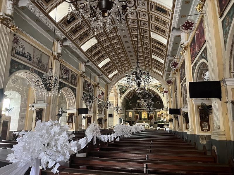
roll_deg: -0.8
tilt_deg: +11.0
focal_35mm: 26
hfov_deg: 67.3
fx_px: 176
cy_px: 88
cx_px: 117
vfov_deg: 53.1
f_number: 1.6
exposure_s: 1/40
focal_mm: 5.1
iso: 640
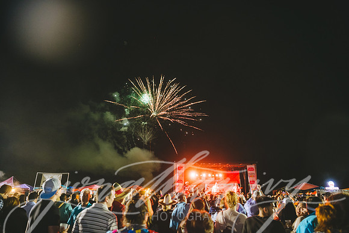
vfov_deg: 53.2
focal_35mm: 24
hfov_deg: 73.7
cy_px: 116
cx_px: 174
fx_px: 233
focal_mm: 24
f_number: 2.8
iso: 640
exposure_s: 1/60
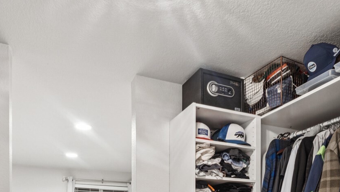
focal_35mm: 32
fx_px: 289
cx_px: 166
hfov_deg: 61.0
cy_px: 229
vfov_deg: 31.1
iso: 250
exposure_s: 1.6
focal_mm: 10
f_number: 9
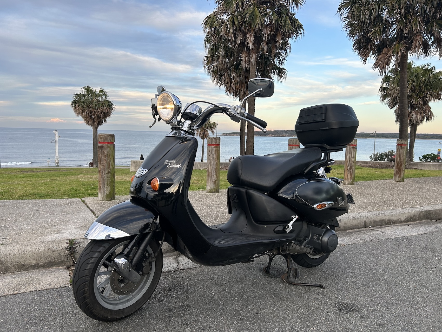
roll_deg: -1.0
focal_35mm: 26
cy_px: 166
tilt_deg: -6.2
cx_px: 221
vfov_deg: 53.1
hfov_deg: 67.3
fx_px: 332
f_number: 1.5
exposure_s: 1/552
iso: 50
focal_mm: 5.7
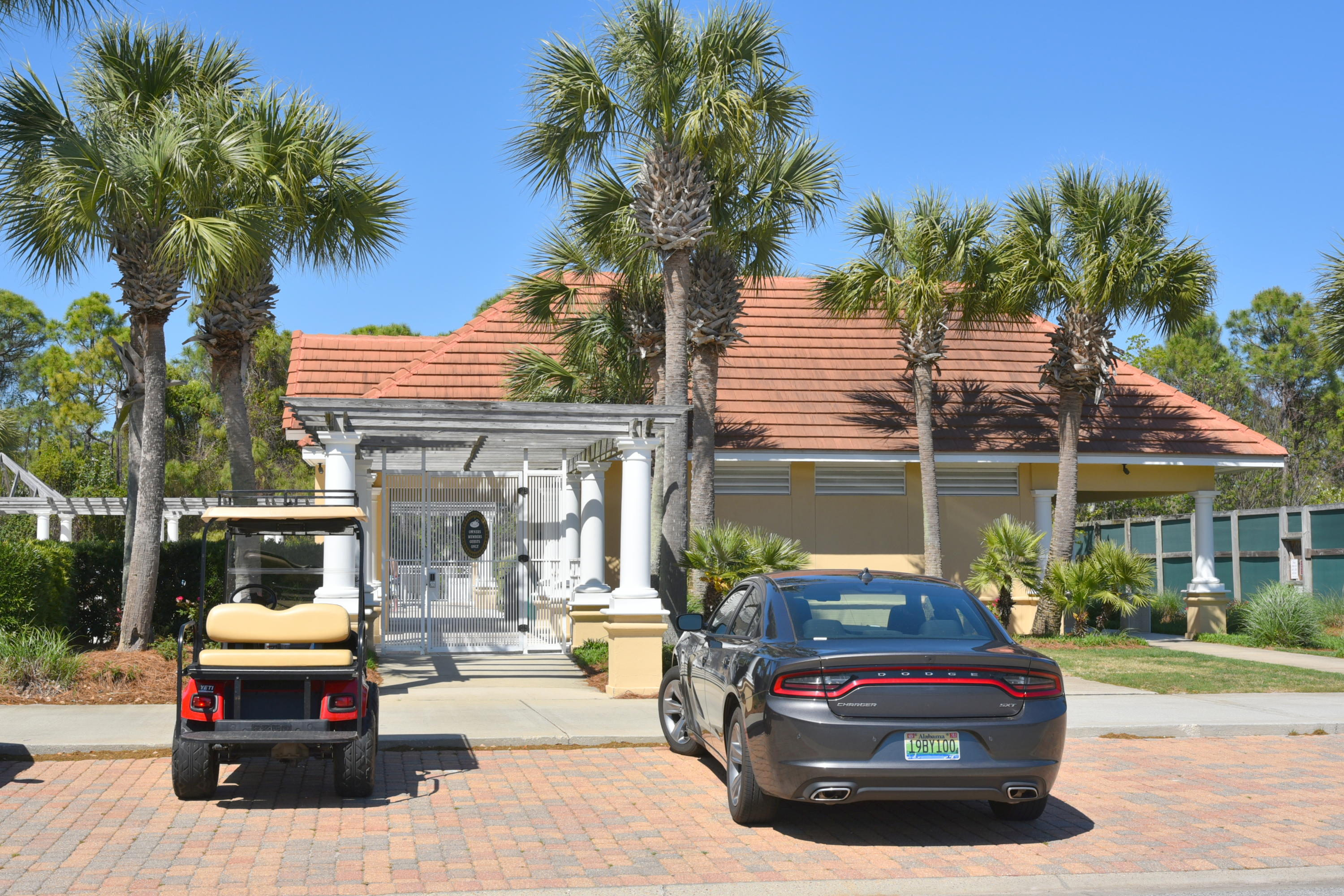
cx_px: 672
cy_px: 448
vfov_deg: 30.5
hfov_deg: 44.5
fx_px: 1643
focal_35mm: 44
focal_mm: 44
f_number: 10
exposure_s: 1/400
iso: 200
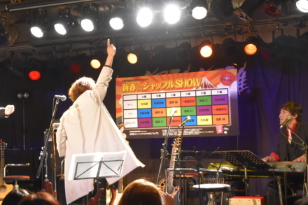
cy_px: 119
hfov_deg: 28.2
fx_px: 607
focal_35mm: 71
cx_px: 94
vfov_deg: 19.2
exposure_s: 1/60
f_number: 3.8
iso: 1800
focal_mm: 26
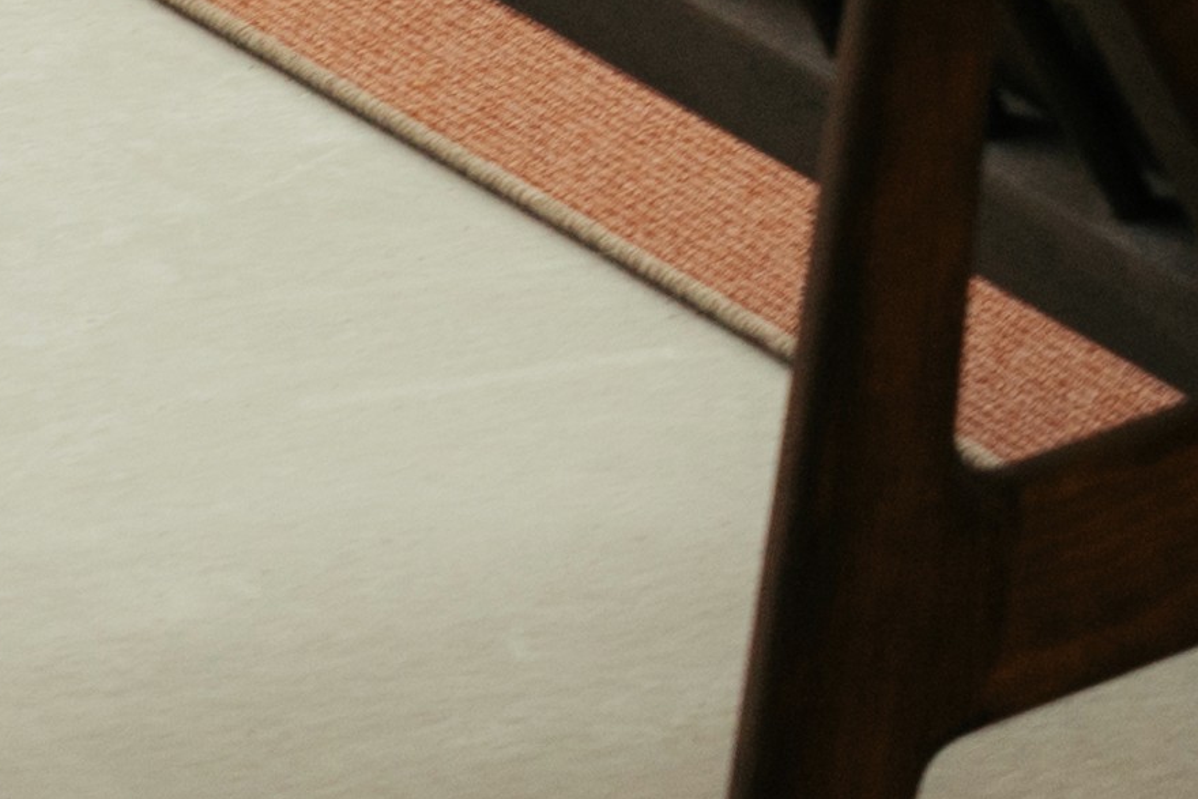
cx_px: 3332
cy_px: -1039
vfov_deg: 2.8
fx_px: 15975
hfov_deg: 4.2
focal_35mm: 480
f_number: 8
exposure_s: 1/40
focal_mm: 71
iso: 400
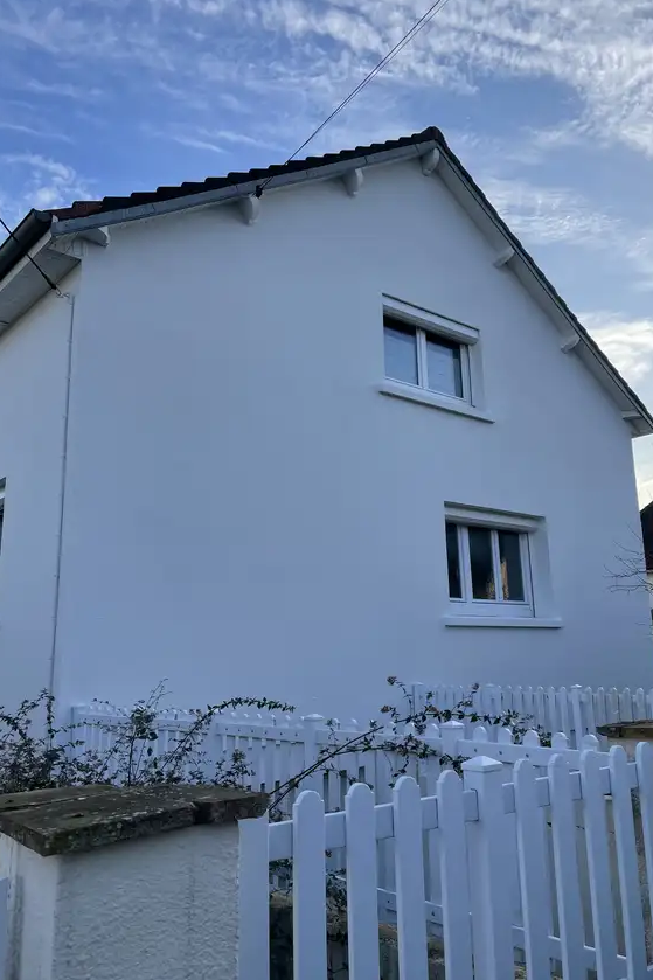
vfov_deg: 63.7
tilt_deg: +13.1
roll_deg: +2.1
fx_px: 789
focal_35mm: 29
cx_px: 362
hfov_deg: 44.9
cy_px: 473
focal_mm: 4.2
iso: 32
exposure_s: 1/1531
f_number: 1.6
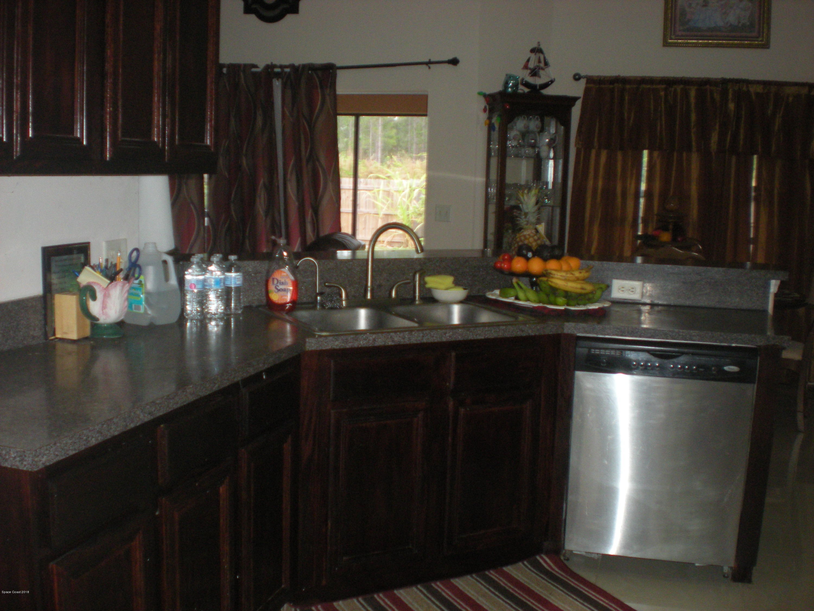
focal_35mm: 38
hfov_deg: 49.0
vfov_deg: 37.7
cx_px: 407
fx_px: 894
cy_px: 306
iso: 229
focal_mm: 6.3
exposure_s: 1/60
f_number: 3.1
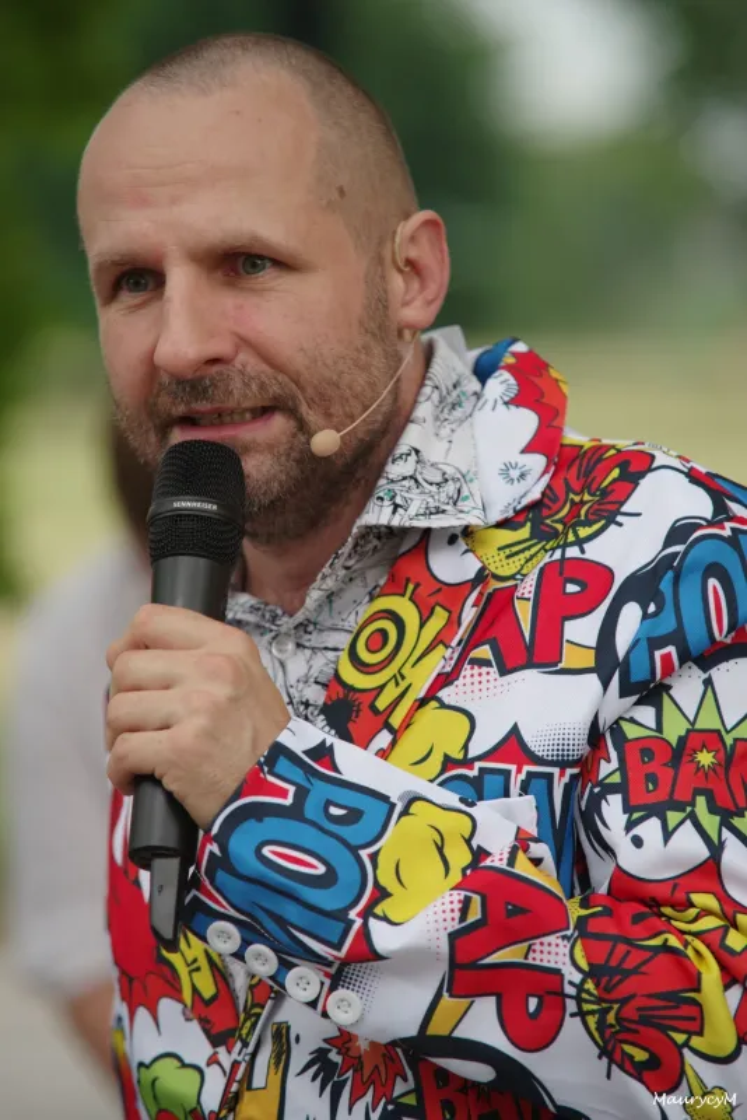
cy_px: 560
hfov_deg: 6.9
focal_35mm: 200
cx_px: 374
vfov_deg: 10.3
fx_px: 6219
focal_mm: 200
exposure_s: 1/400
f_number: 4
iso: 800
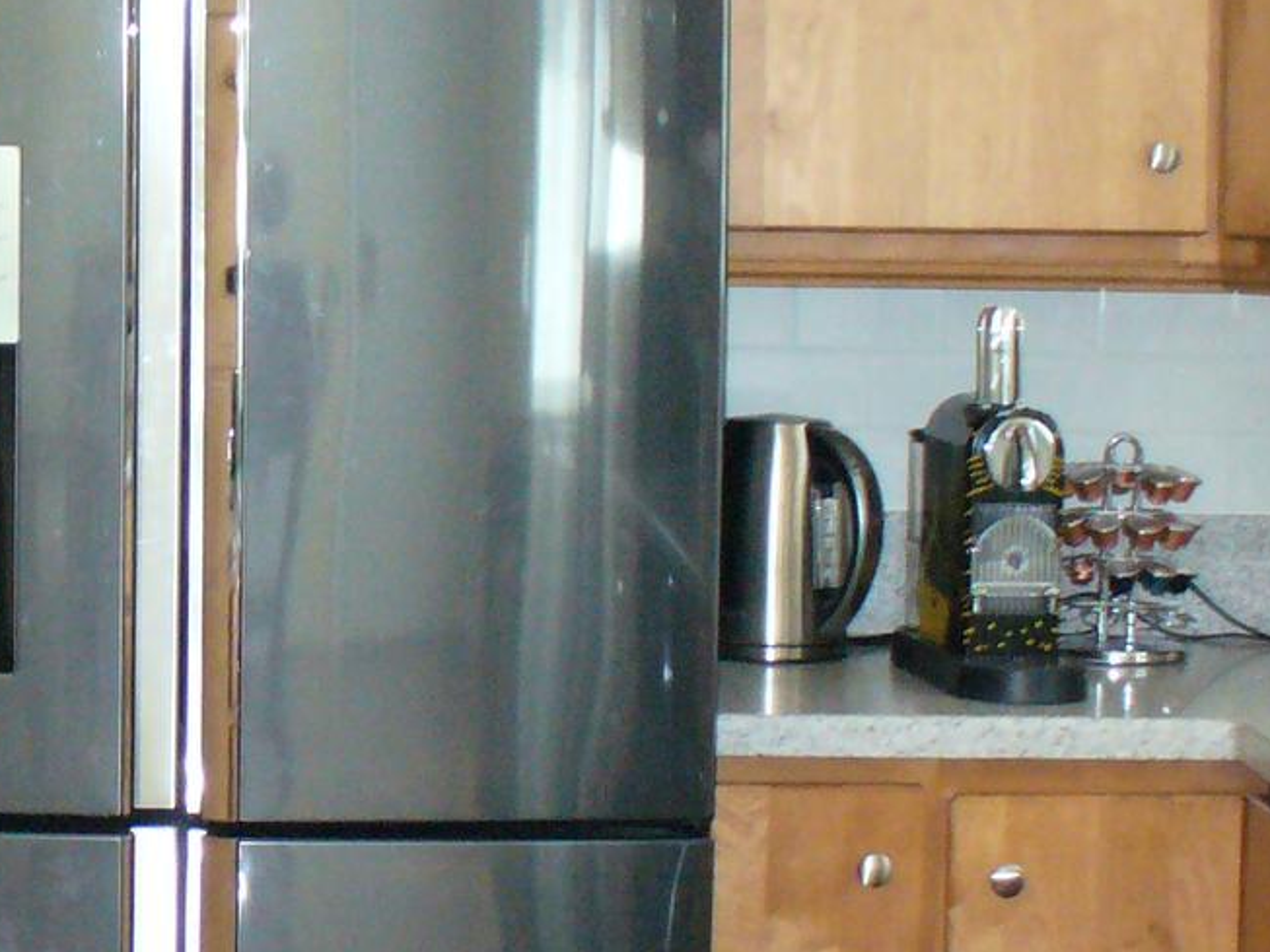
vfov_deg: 12.8
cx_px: 33
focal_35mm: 116
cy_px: 427
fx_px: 4257
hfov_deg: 16.6
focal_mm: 6.1
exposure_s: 1/30
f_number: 2.8
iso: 250
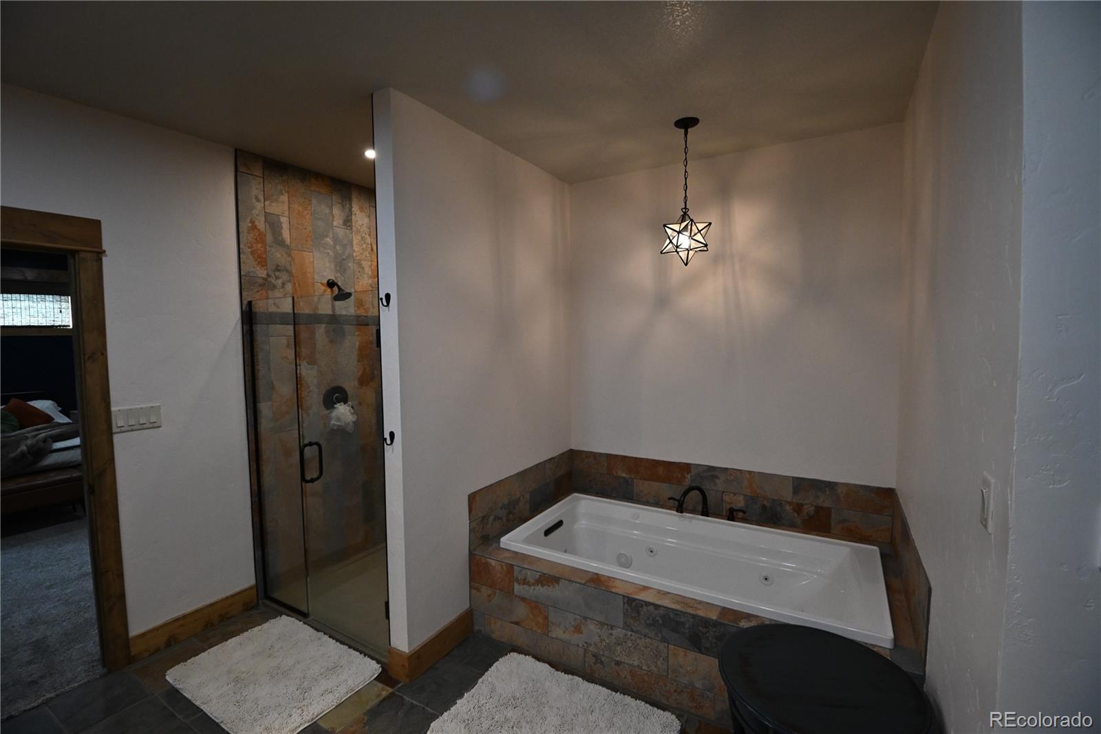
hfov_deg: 100.4
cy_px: 367
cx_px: 550
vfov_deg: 77.3
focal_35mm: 15
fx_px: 459
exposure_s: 1/250
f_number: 4
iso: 1600
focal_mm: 10
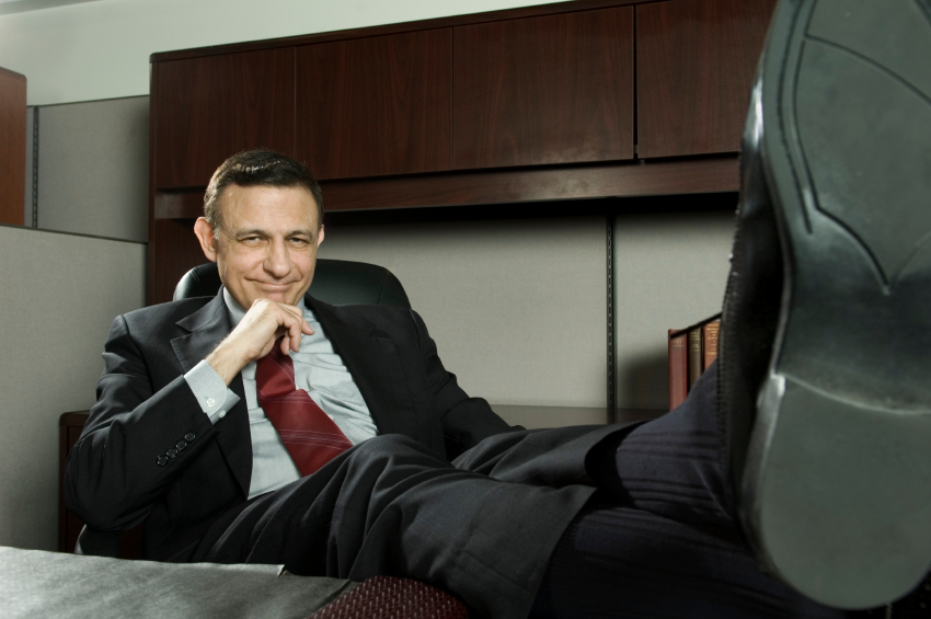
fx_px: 853
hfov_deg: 57.3
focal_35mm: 33
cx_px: 466
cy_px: 310
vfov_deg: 39.9
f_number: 7.1
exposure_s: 1/160
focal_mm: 22
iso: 200
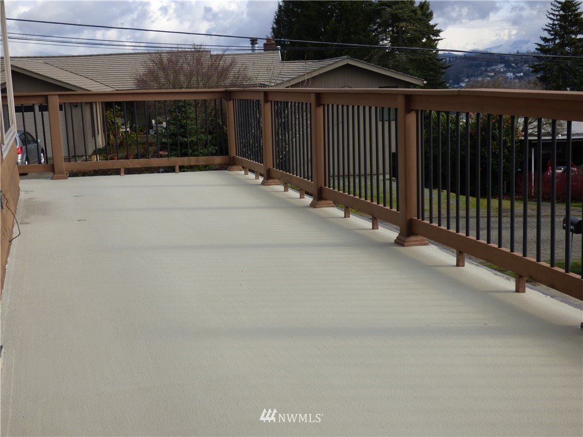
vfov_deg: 29.1
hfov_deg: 38.2
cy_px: 218
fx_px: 842
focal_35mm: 50
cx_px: 292
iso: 100
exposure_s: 1/500
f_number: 3.8
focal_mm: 8.68
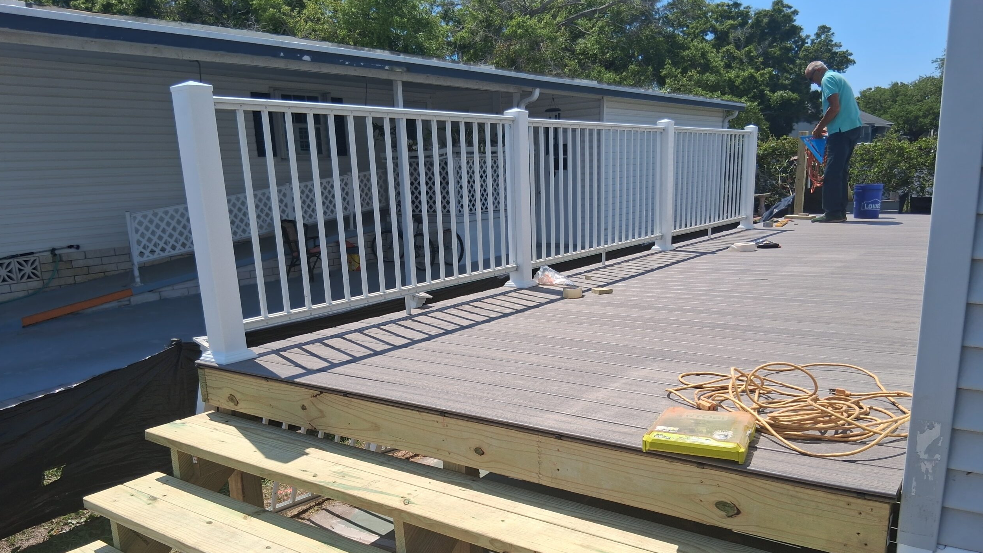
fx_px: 756
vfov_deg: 39.7
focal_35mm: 29
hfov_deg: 66.1
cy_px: 366
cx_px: 501
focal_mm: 3.98
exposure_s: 1/754
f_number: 1.8
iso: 25
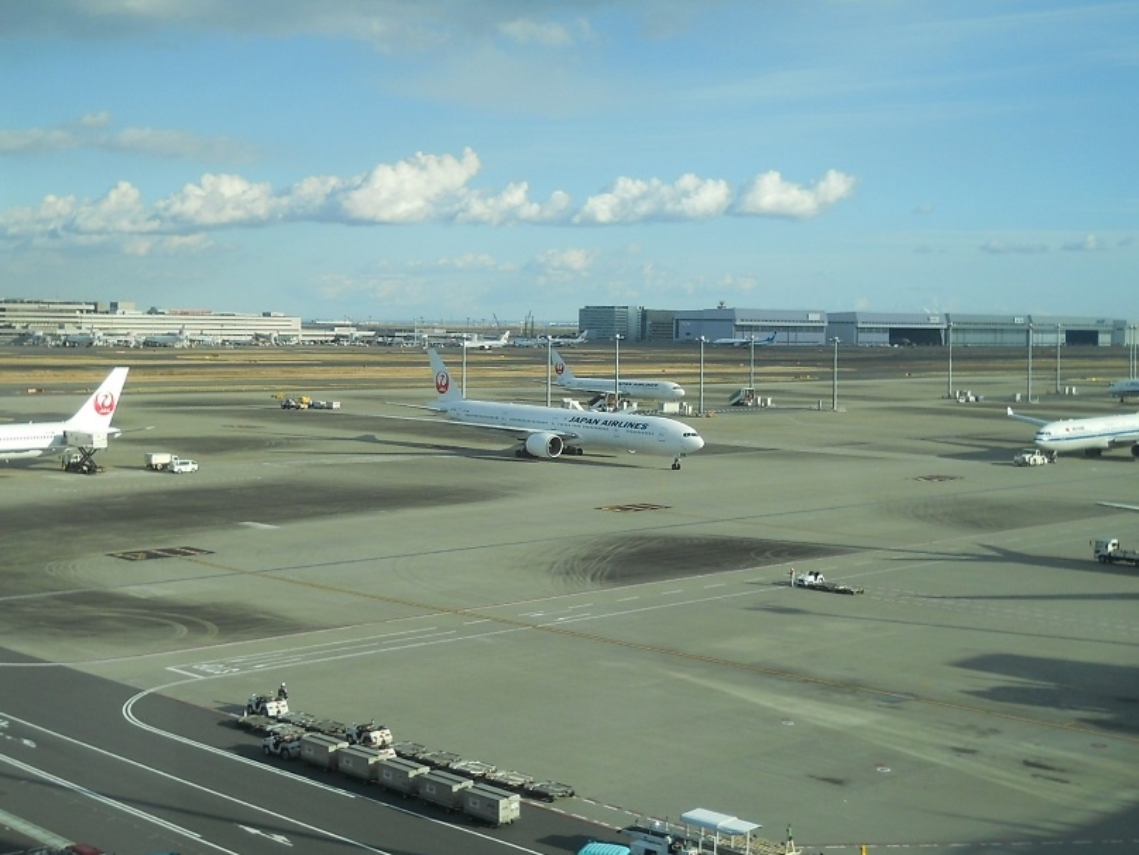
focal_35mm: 52
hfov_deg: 36.8
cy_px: 451
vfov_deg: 28.0
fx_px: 1712
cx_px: 546
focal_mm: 6.72
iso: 80
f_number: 5.5
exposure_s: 1/250
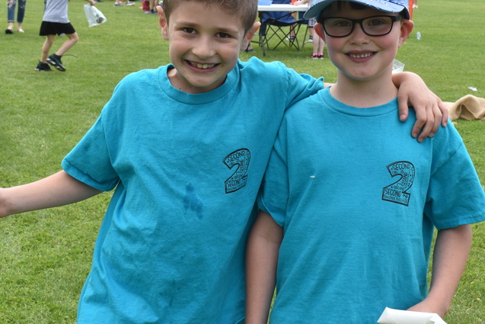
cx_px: 259
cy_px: 124
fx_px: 1105
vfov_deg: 16.6
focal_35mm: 82
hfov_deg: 24.8
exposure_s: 1/160
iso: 100
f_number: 11
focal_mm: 34
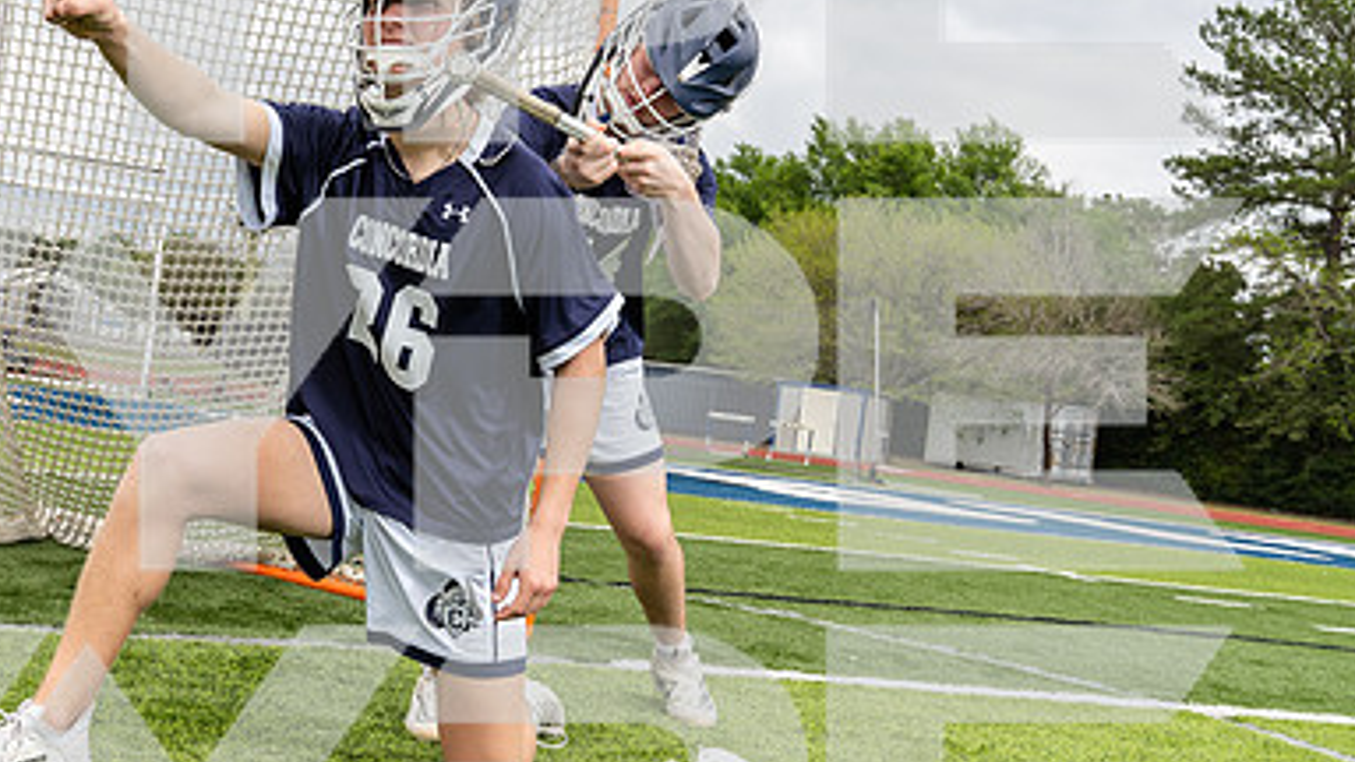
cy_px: 386
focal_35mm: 49
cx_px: 346
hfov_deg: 40.9
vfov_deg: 24.4
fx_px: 1761
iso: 250
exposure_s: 1/250
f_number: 8
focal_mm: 31
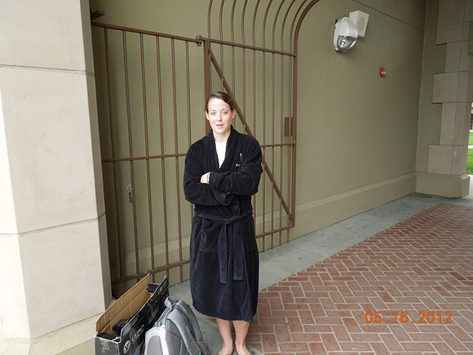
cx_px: 236
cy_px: 178
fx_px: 342
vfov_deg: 54.9
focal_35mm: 25
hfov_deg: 69.4
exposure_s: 1/125
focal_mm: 4.5
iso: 160
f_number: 3.3
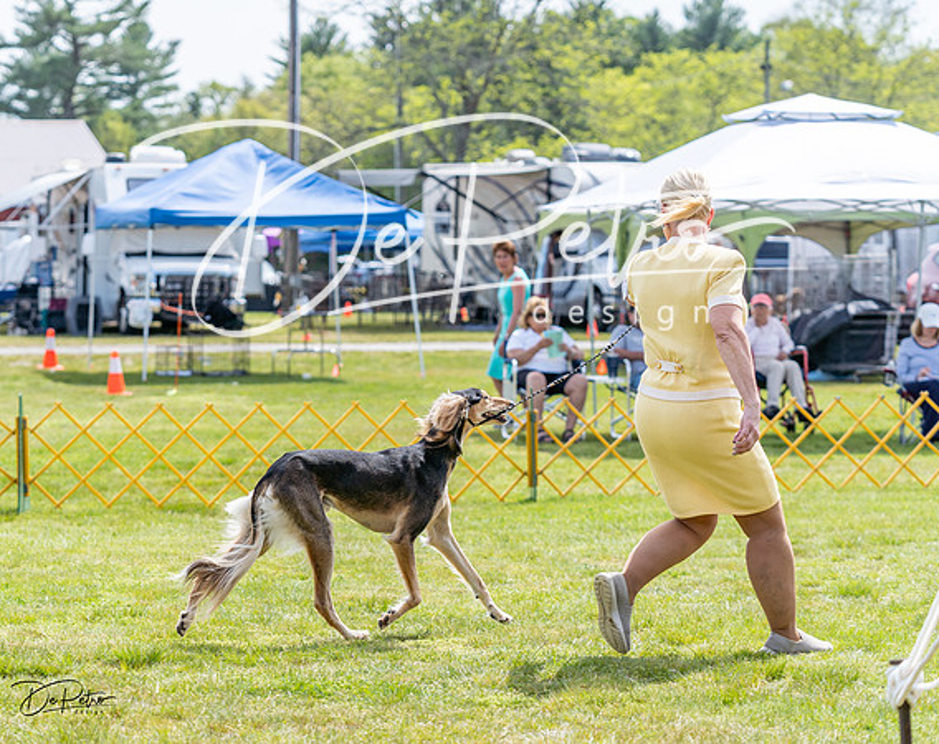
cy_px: 319
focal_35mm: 106
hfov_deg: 18.1
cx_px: 295
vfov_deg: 14.4
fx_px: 2940
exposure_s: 1/1000
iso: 100
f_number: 3.5
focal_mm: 82
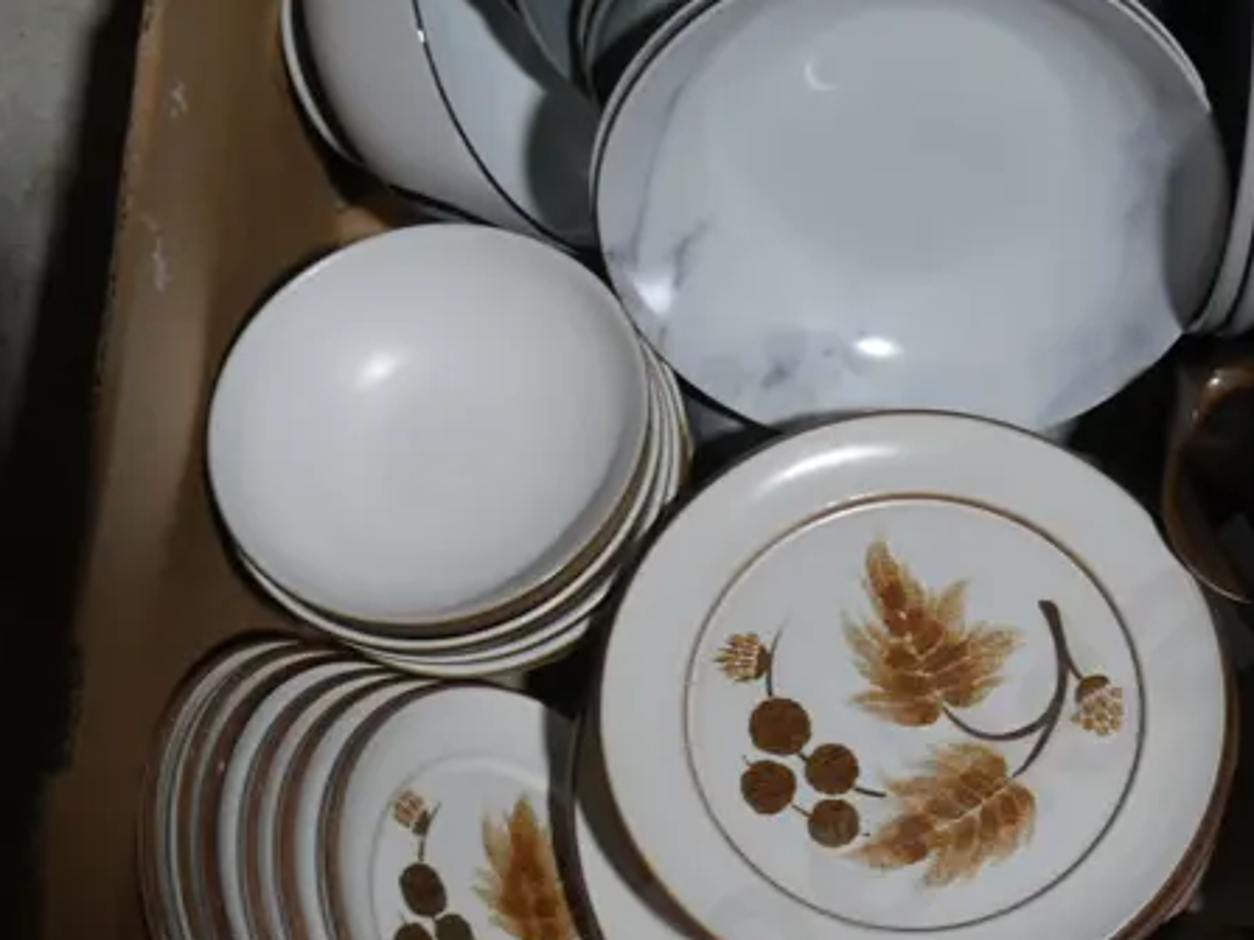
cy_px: 530
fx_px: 3151
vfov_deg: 17.0
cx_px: 1319
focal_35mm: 87
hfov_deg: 21.5
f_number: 4.1
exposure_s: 1/80
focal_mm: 19
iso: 200
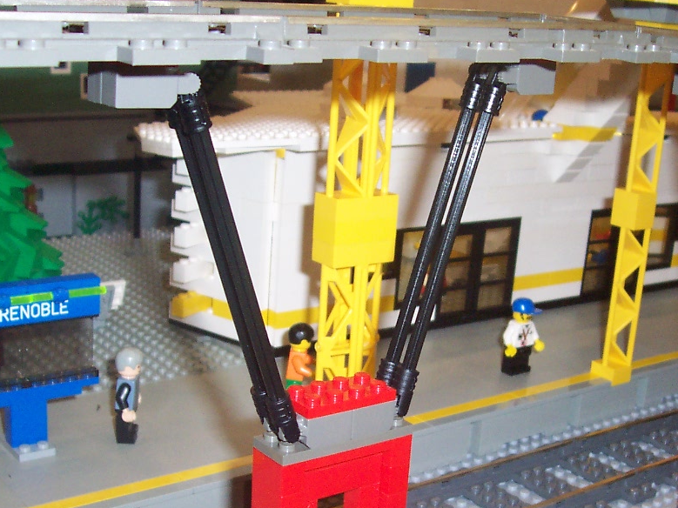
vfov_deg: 25.4
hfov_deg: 33.7
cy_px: 375
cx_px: 393
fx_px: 1116
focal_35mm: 57
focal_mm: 5.6
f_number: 2.8
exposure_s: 1/60
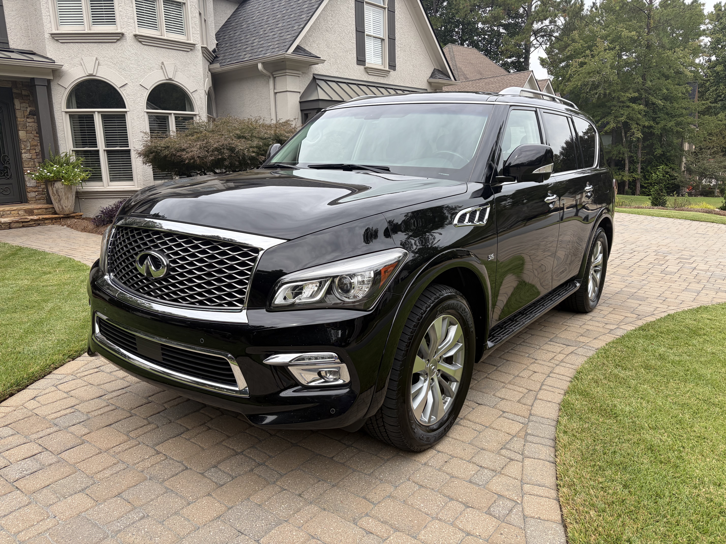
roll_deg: +1.7
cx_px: 363
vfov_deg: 53.1
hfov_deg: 67.3
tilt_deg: -10.9
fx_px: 545
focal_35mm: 26
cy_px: 272
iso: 50
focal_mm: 5.96
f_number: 1.6
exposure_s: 1/840
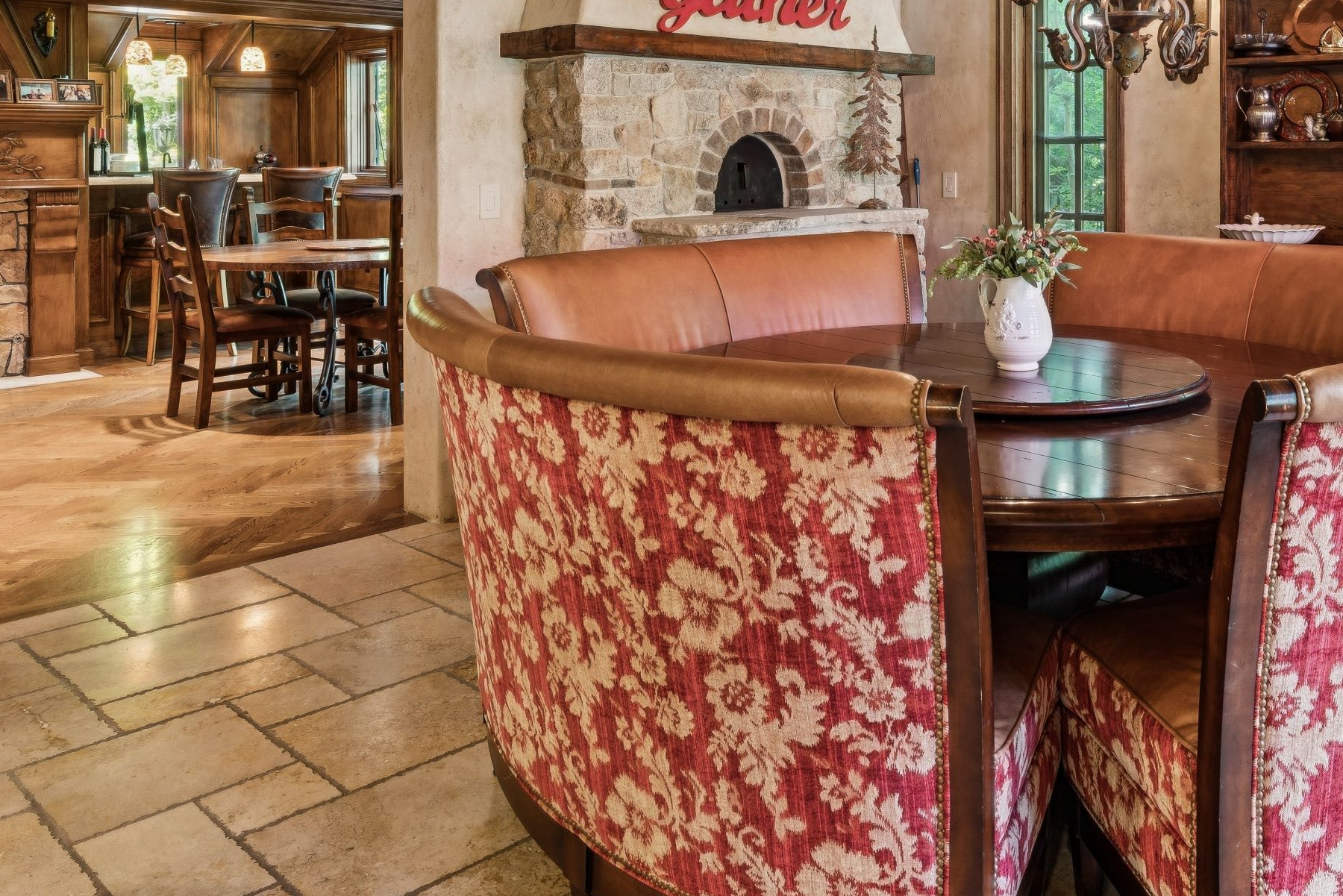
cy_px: 147
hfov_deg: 55.4
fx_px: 1231
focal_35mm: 33
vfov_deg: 38.1
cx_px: 944
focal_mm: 16.5
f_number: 13
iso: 100
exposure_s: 5
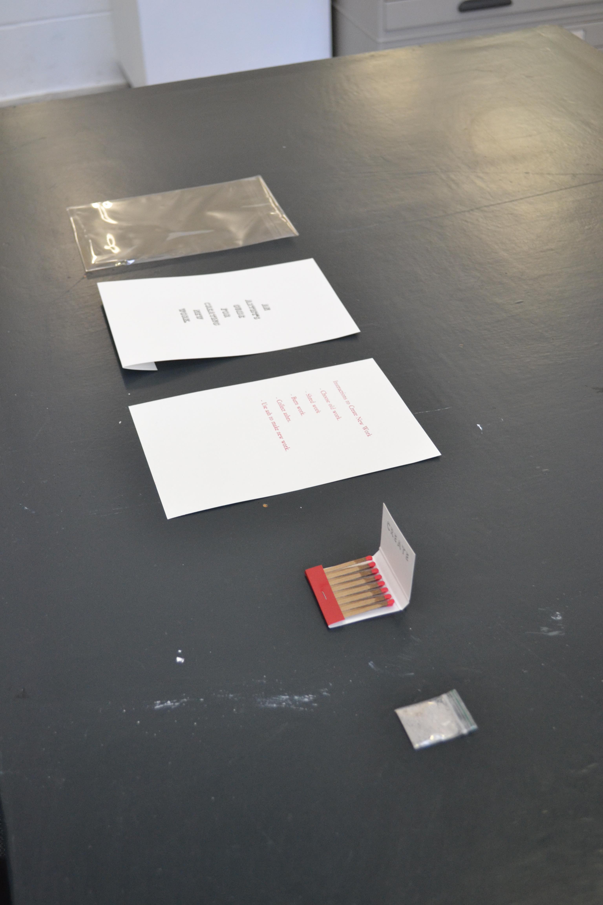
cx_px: 302
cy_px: 452
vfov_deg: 43.6
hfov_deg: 29.9
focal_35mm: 45
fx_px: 1131
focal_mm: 30
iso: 1250
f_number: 4.5
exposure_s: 1/60
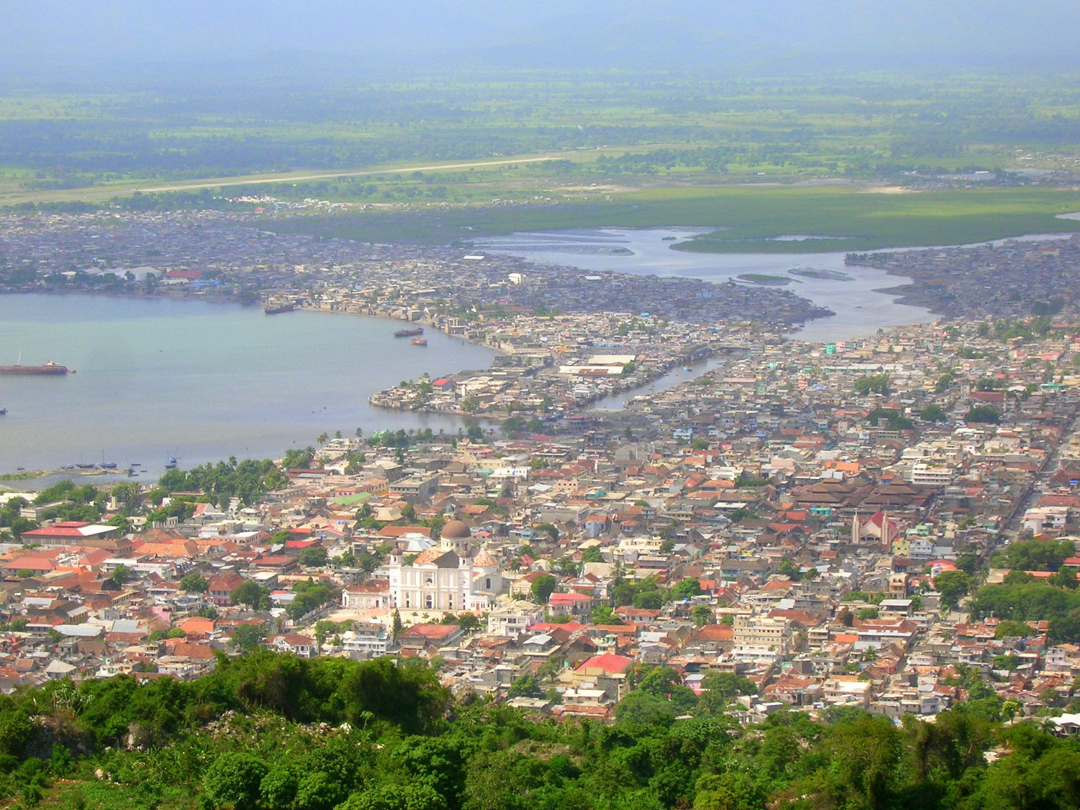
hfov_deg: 19.3
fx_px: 3182
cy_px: 405
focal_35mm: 102
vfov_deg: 14.5
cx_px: 540
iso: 50
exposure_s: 1/105
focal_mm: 17.1
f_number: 8.2
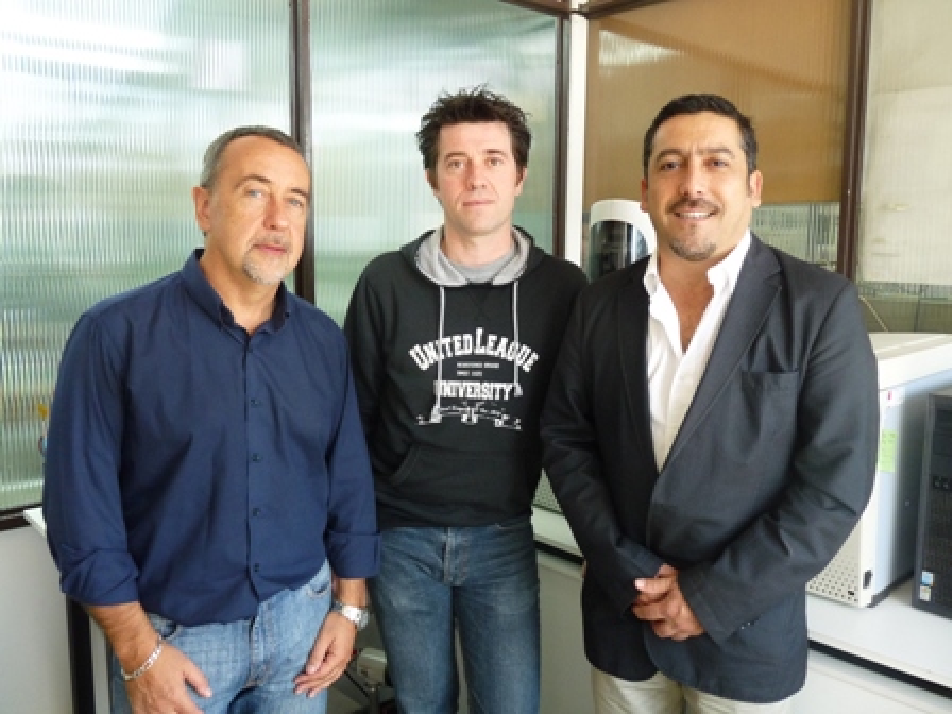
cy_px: 357
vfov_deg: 48.2
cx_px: 476
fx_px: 798
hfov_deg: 61.7
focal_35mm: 29
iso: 250
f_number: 3
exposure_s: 1/30
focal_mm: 5.2
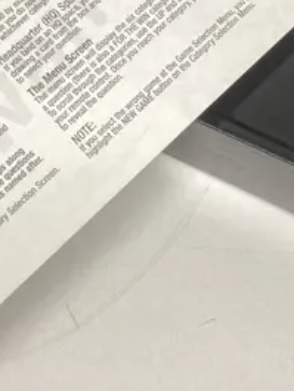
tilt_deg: -62.3
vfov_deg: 17.6
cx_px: 115
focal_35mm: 108
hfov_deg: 13.7
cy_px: -38
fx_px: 1222
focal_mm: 3.99
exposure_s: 1/50
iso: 50
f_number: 1.8
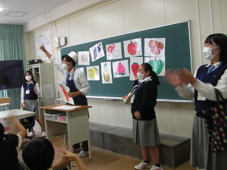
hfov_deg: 49.0
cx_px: 116
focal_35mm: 38
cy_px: 84
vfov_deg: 37.7
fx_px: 249
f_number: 2.9
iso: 50
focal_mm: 6.2
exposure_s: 1/18.2
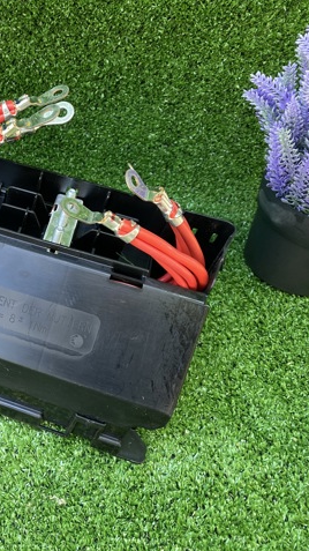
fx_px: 554
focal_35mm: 38
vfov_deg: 52.8
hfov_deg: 28.0
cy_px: 276
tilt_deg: -50.3
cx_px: -44
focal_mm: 4.25
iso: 125
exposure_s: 1/115
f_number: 1.8
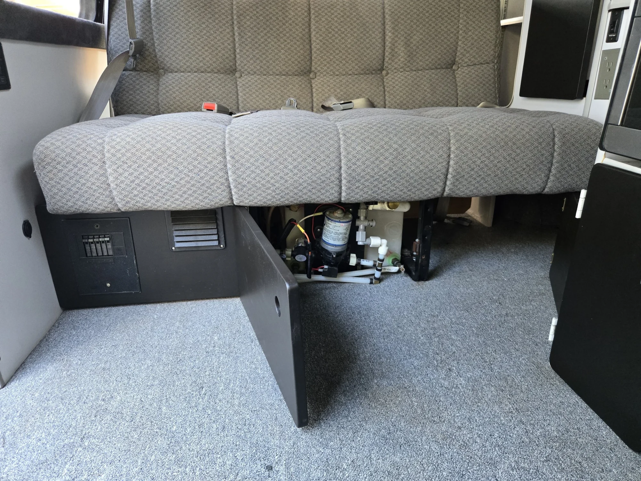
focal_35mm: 23
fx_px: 426
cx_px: 320
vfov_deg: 58.9
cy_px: 240
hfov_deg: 73.9
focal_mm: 5.4
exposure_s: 1/120
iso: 800
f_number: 1.8
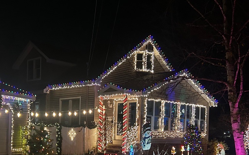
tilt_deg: -0.7
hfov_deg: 37.2
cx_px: 86
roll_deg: -1.1
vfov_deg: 23.4
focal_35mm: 54
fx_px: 366
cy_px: 136
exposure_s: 1/40
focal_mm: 5.7
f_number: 1.5
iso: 500
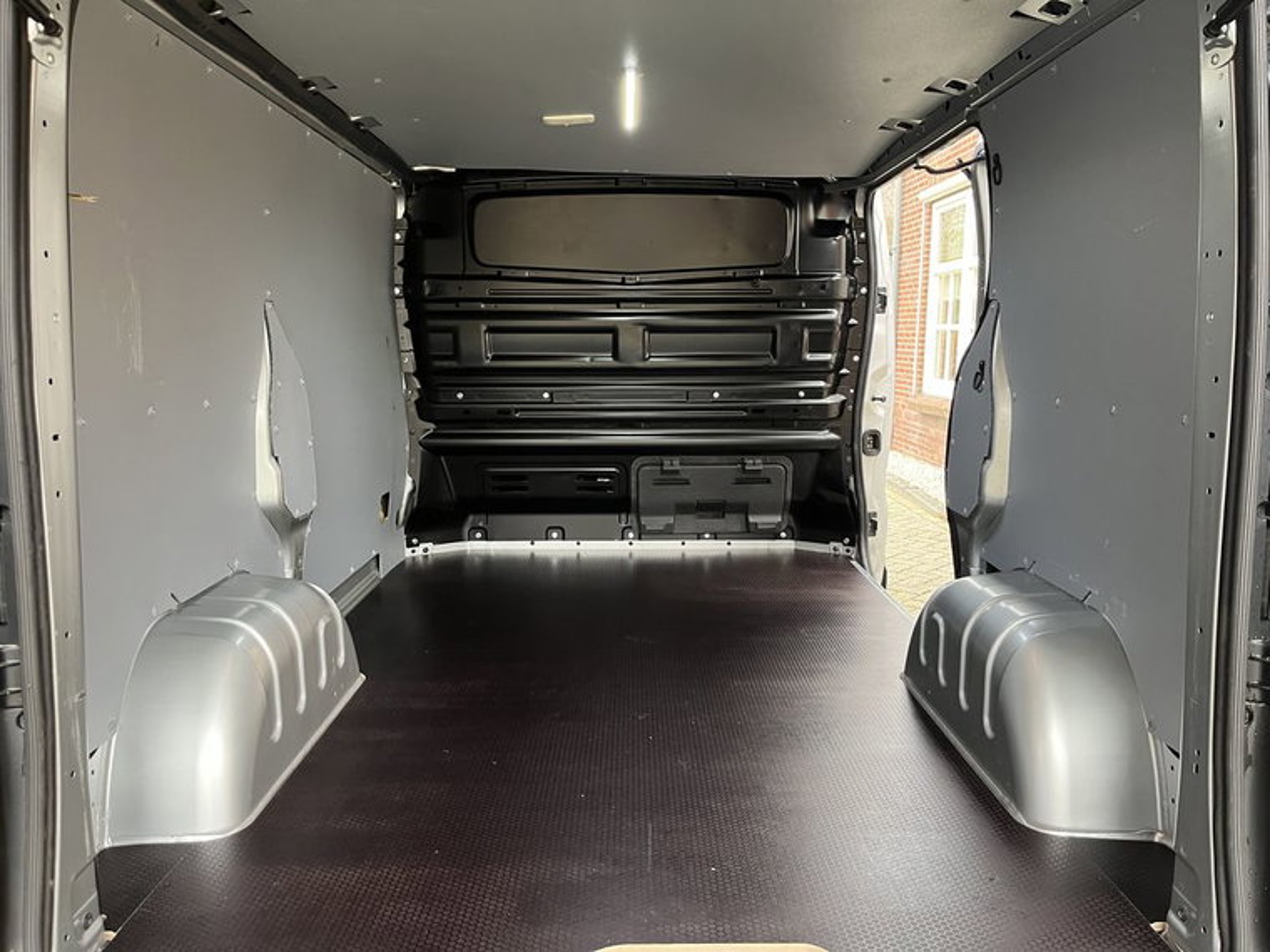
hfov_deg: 67.3
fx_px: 954
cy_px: 476
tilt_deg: -9.5
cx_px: 635
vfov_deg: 53.1
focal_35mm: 26
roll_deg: -0.5
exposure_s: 1/60
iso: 160
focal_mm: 5.1
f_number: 1.6
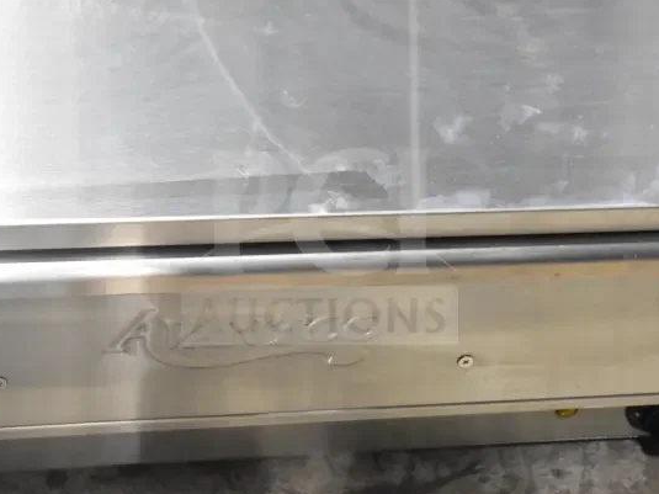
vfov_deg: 18.7
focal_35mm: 79
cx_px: 319
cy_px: 247
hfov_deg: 24.7
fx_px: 1504
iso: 6400
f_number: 6.3
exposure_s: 1/160
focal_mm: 48
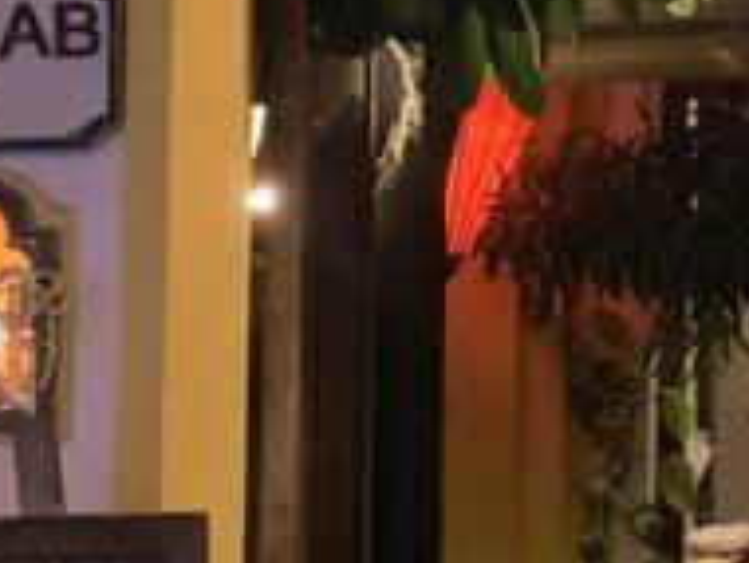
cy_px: 187
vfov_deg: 11.1
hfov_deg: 14.1
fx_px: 2903
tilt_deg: +4.4
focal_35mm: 134
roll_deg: -0.1
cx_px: 989
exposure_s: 1/33
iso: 250
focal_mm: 4.25
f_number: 1.8
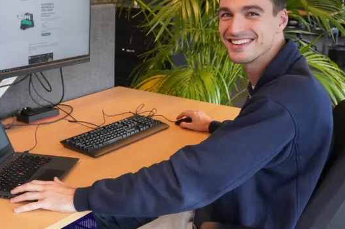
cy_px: 82
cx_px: 126
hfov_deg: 37.9
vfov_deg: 25.9
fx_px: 498
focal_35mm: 52
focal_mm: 24
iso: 1250
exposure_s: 1/160
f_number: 4.5
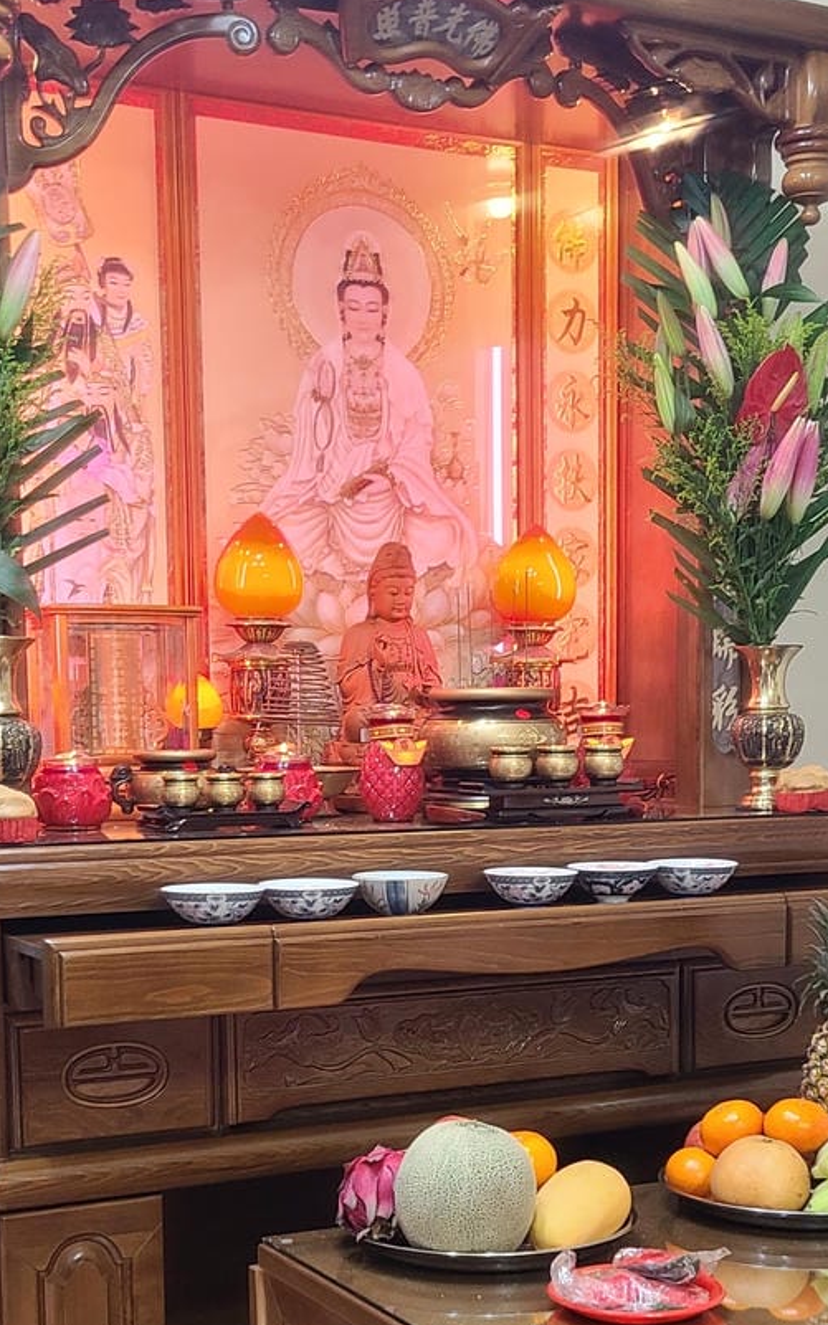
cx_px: 471
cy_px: 927
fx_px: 1986
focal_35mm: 55
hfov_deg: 23.5
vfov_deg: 36.4
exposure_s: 1/59
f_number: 1.8
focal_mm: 5.4
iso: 250
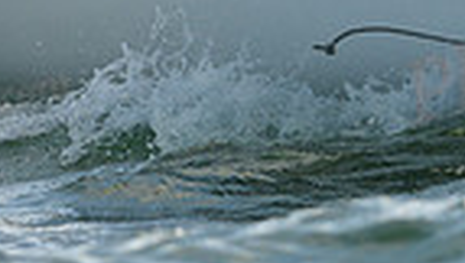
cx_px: 241
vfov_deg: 1.3
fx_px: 11536
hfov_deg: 2.3
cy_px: -83
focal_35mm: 934
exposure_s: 1/1250
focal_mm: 220
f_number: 5
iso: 250
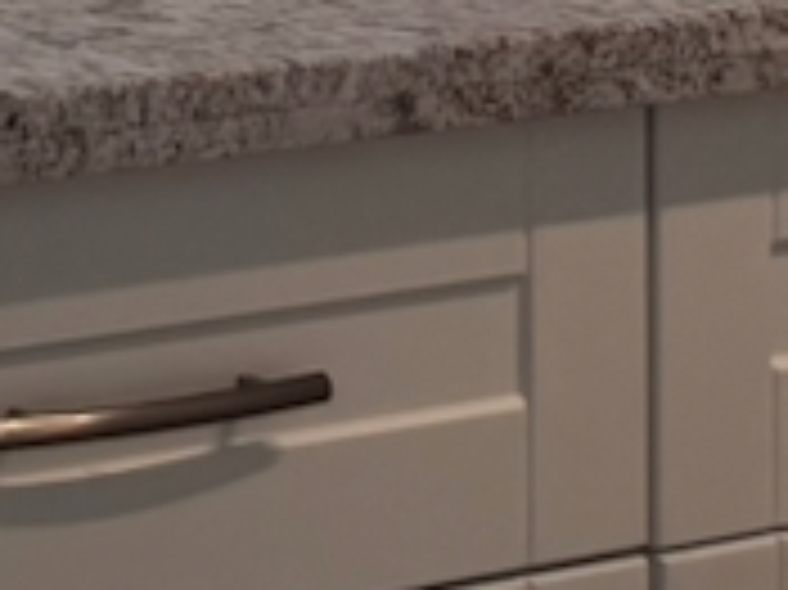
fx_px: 4004
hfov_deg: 9.5
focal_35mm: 176
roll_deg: -1.0
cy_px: -1076
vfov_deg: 7.5
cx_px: -1351
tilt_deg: -0.4
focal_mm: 6.76
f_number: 1.78
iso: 64
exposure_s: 1/136
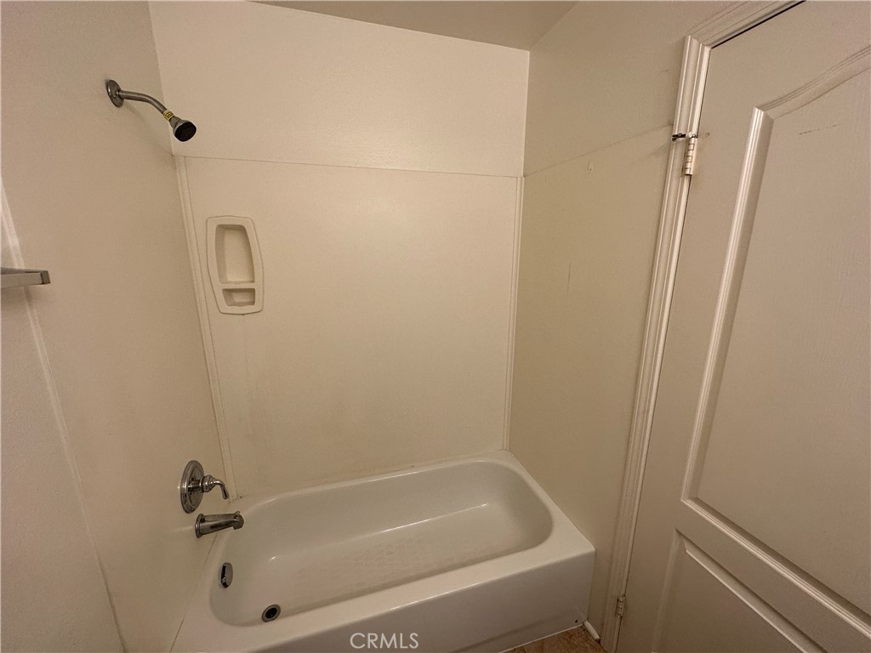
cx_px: 436
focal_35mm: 14
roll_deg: +0.3
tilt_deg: -13.0
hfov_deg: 102.1
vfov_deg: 85.7
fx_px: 352
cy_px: 326
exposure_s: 1/120
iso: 160
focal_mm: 2.22
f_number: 2.2
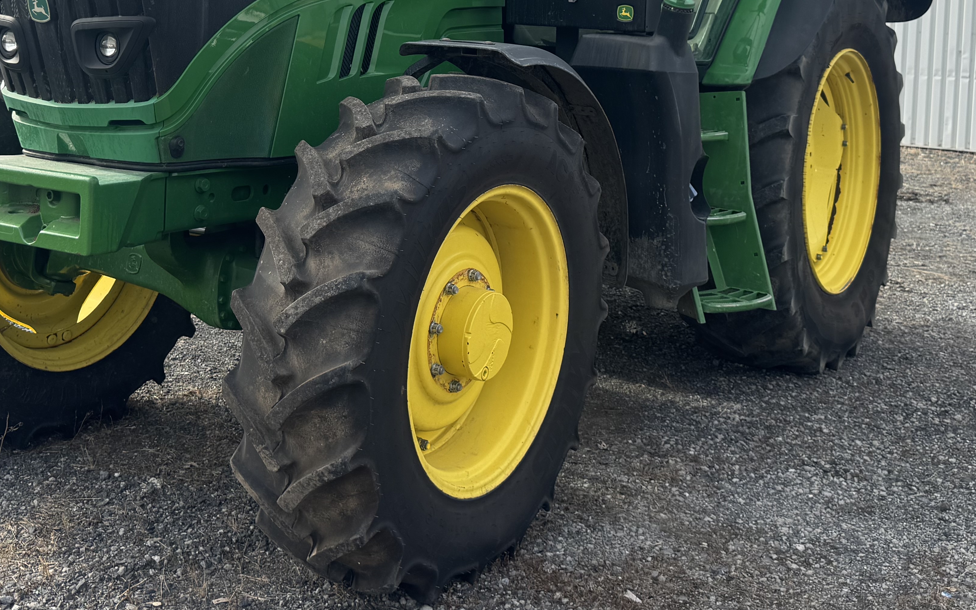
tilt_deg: -0.2
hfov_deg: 44.3
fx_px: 1197
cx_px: 440
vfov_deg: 27.5
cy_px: 57
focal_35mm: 45
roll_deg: -1.2
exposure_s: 1/1678
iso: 80
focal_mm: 6.76
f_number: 1.78
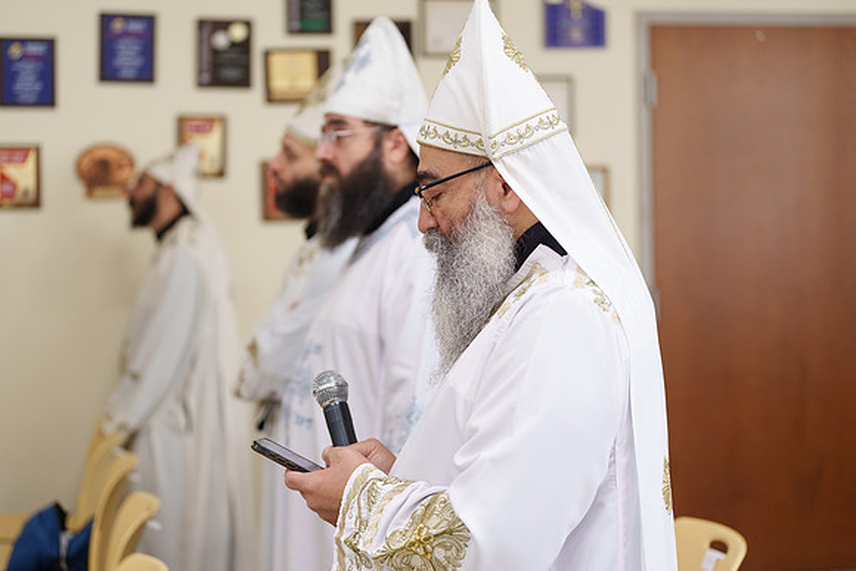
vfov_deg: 19.5
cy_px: 286
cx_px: 428
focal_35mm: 70
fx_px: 1665
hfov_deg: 28.8
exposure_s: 1/160
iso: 1250
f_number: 2.8
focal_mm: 70
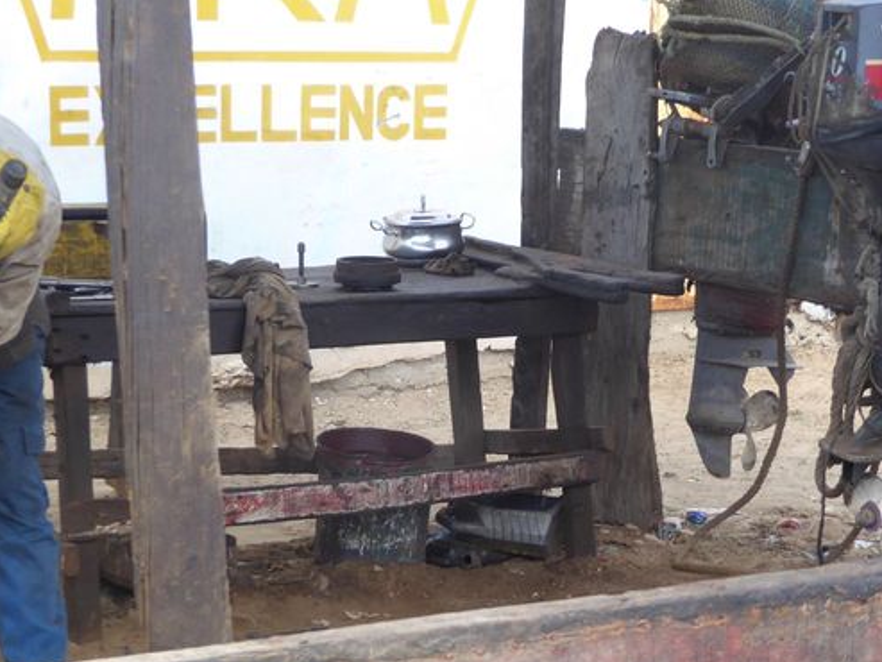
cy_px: 361
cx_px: 454
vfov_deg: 17.2
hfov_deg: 22.8
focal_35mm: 86
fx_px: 2192
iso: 80
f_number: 4.1
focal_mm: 9
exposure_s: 1/80
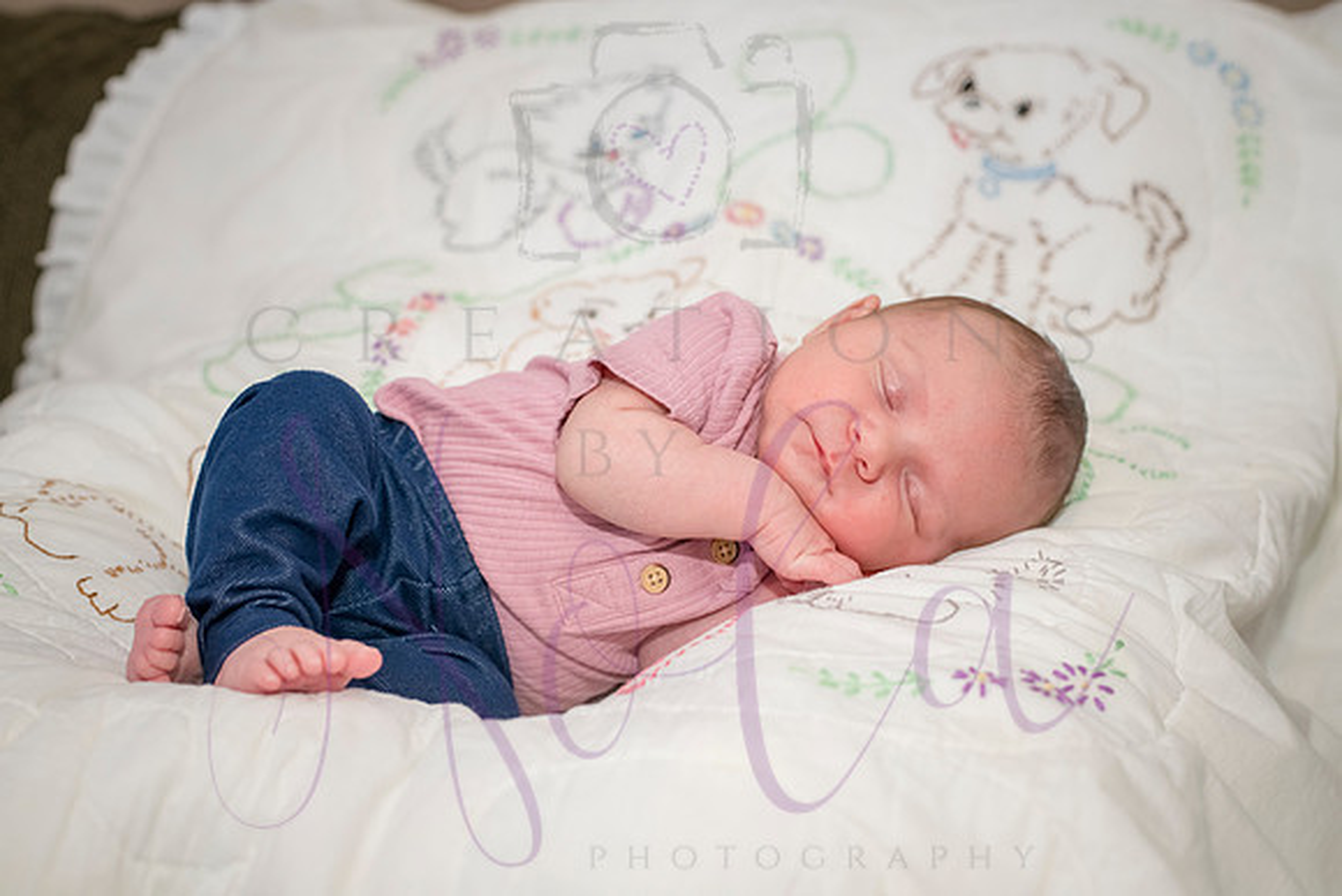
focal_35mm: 50
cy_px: 448
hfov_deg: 39.6
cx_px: 671
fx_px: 1864
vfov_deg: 27.0
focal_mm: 50
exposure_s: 1/250
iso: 800
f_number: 4
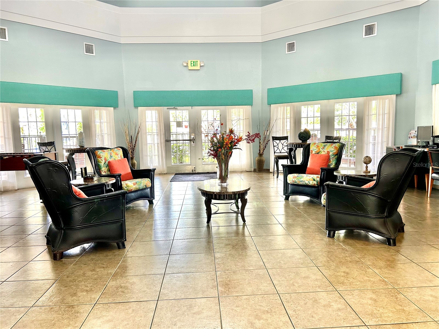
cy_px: 164
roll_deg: +0.6
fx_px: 330
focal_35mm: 26
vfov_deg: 53.1
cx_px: 220
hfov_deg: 67.3
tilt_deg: -7.4
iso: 125
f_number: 1.5
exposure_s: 1/121
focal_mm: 5.7
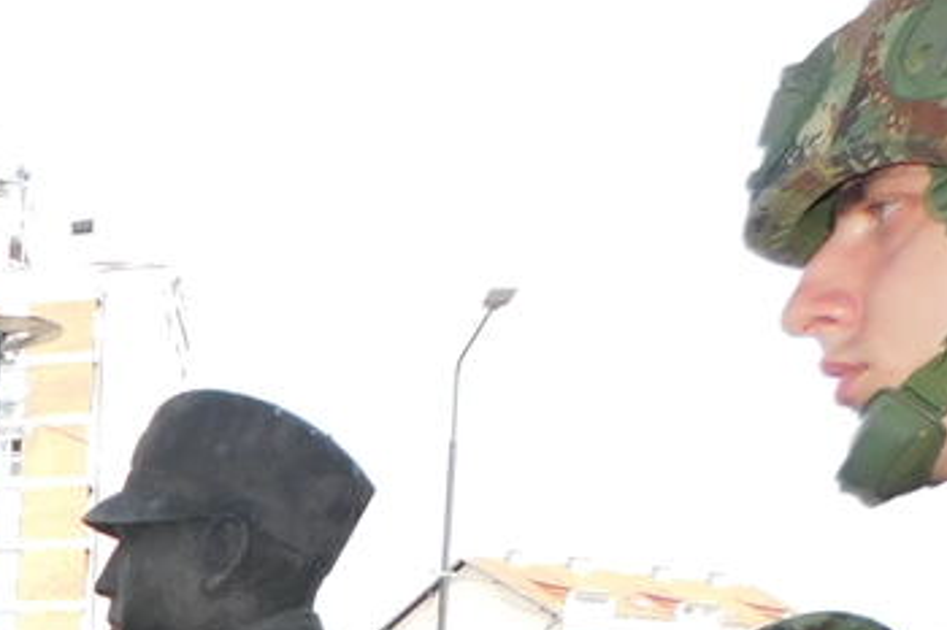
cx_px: -582
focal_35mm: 82
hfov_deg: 20.2
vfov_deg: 14.7
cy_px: 1103
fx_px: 2156
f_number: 3
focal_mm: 4
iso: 125
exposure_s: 1/400
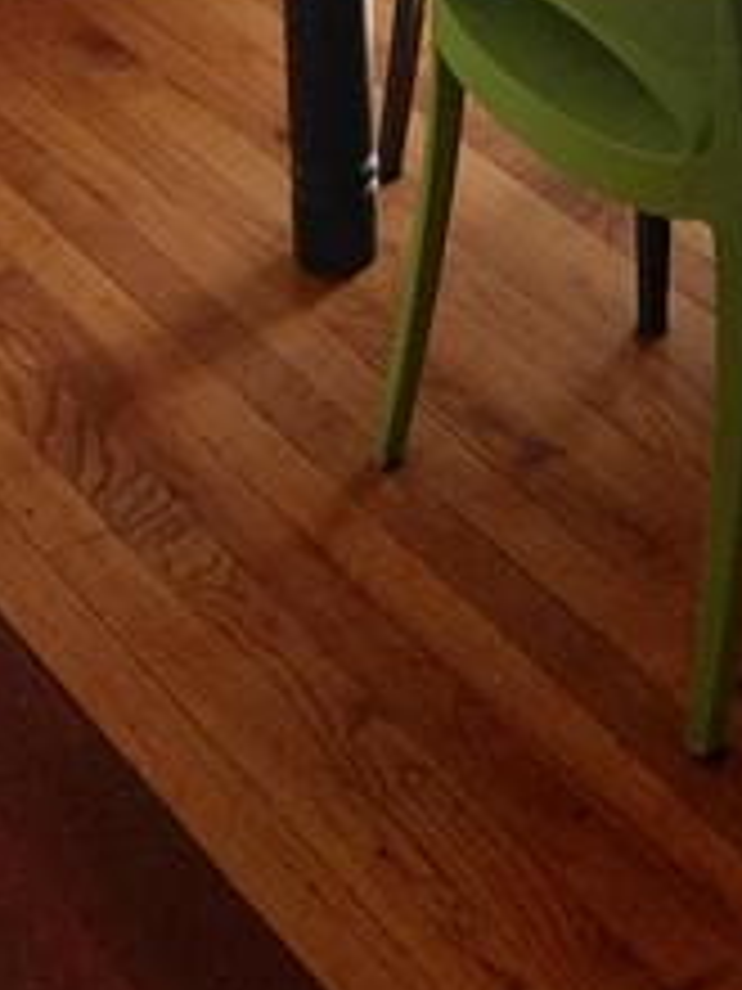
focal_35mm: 91
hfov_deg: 15.7
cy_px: -572
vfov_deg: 18.6
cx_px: 836
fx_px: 2601
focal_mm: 4.69
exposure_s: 1/120
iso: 100
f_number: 1.8
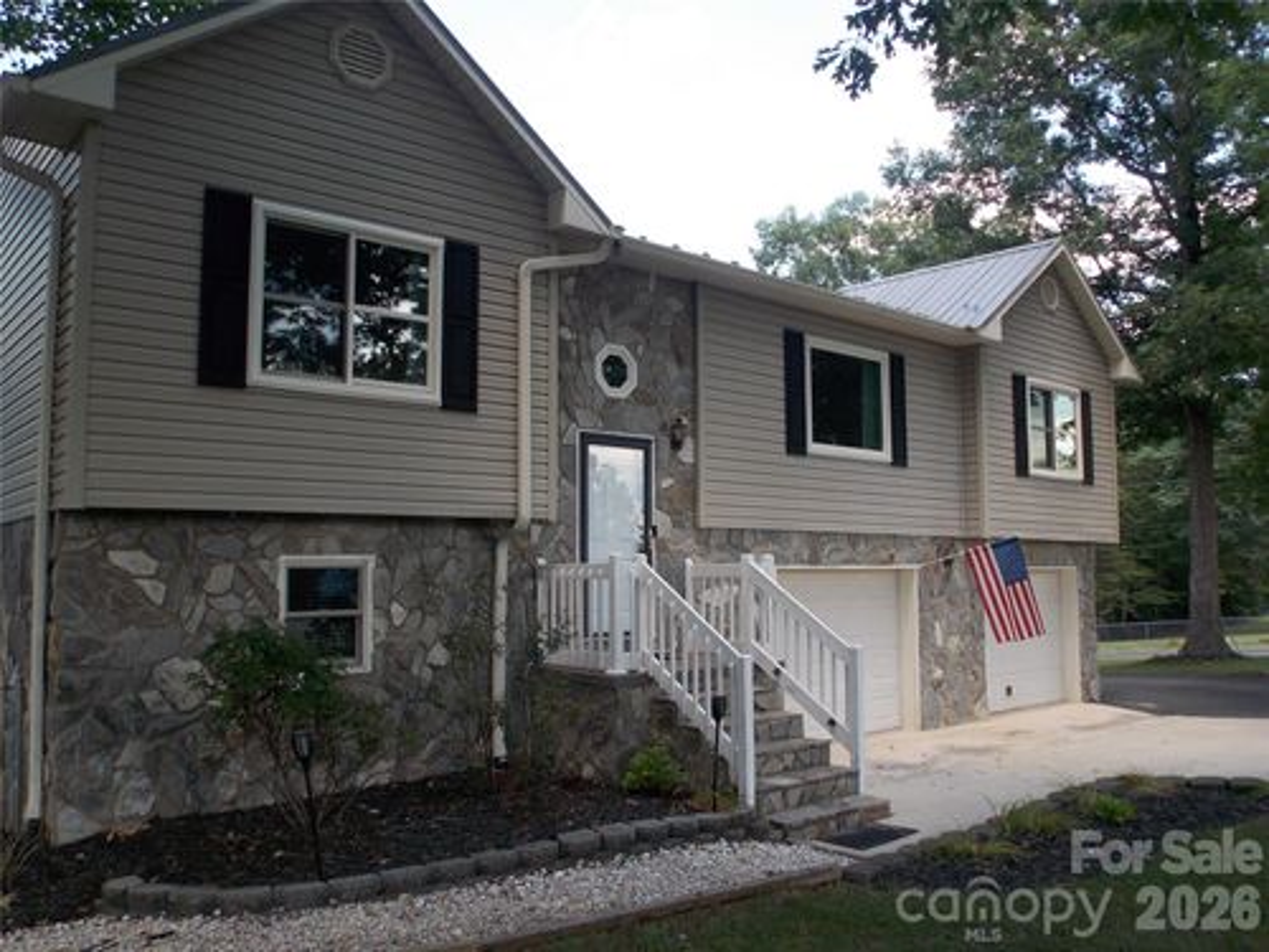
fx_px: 990
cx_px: 634
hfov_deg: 65.3
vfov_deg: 51.4
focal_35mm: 27
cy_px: 476
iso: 80
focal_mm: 4.8
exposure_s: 1/160
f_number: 3.2
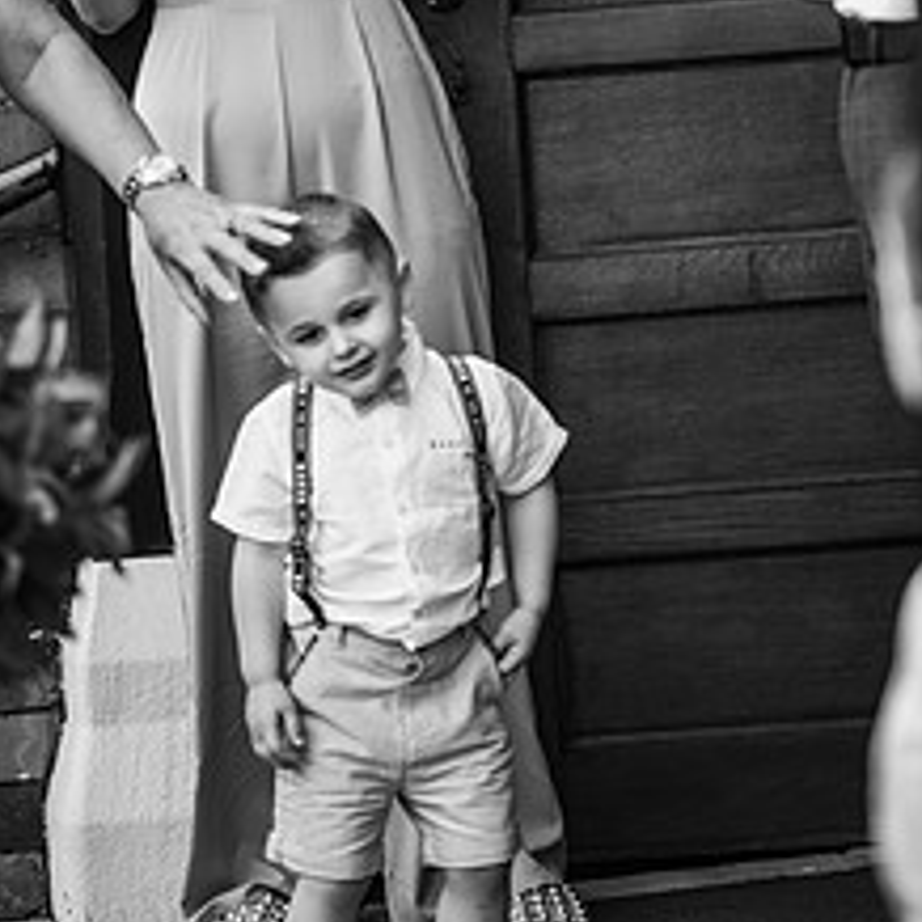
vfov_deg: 11.6
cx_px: 421
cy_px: 76
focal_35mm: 149
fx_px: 4490
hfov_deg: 11.7
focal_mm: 85
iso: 100
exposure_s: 1/250
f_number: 1.8
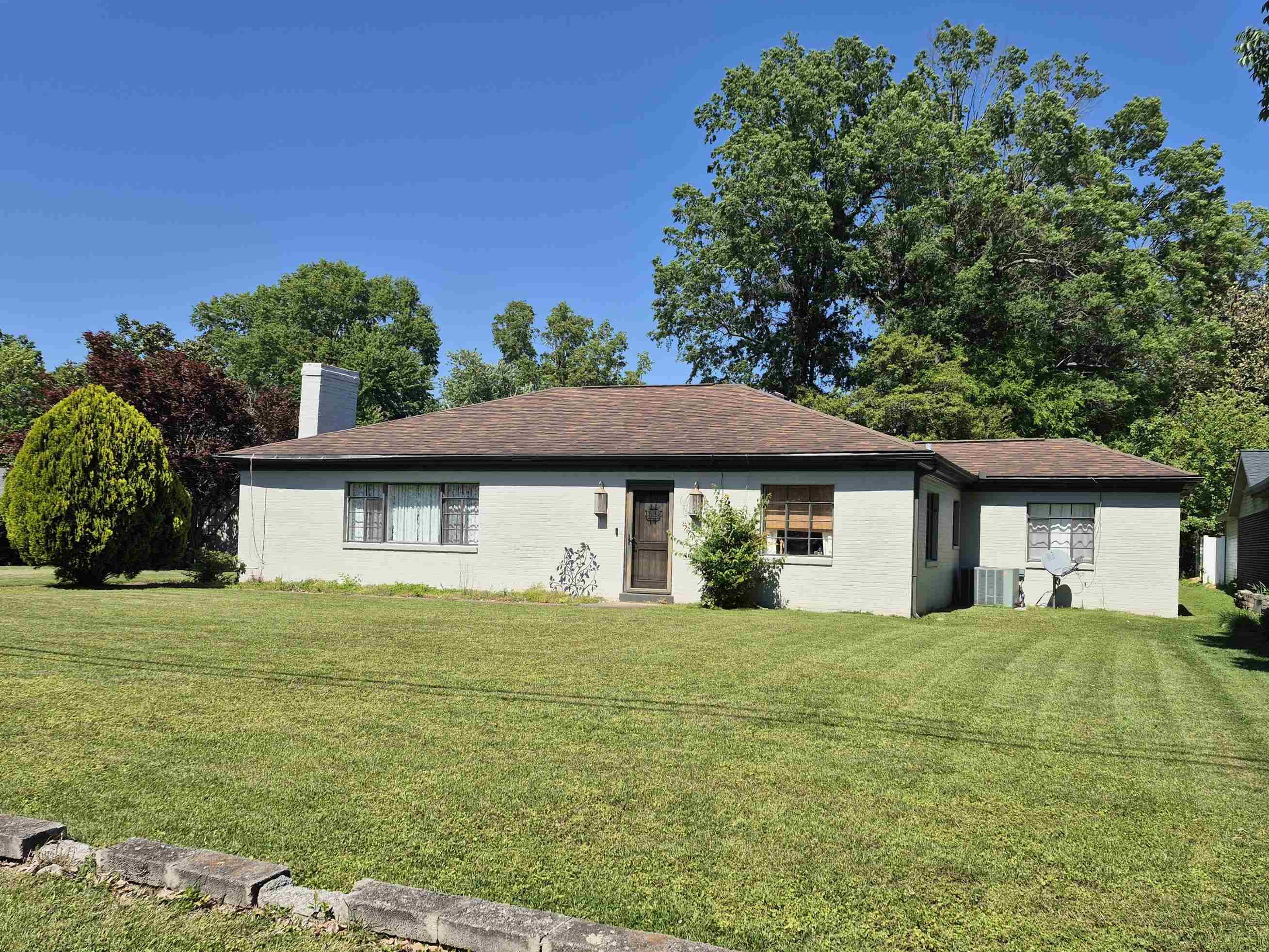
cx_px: 714
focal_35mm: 27
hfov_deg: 65.1
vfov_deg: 51.3
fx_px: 990
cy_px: 523
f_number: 1.8
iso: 25
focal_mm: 5.4
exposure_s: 1/2200
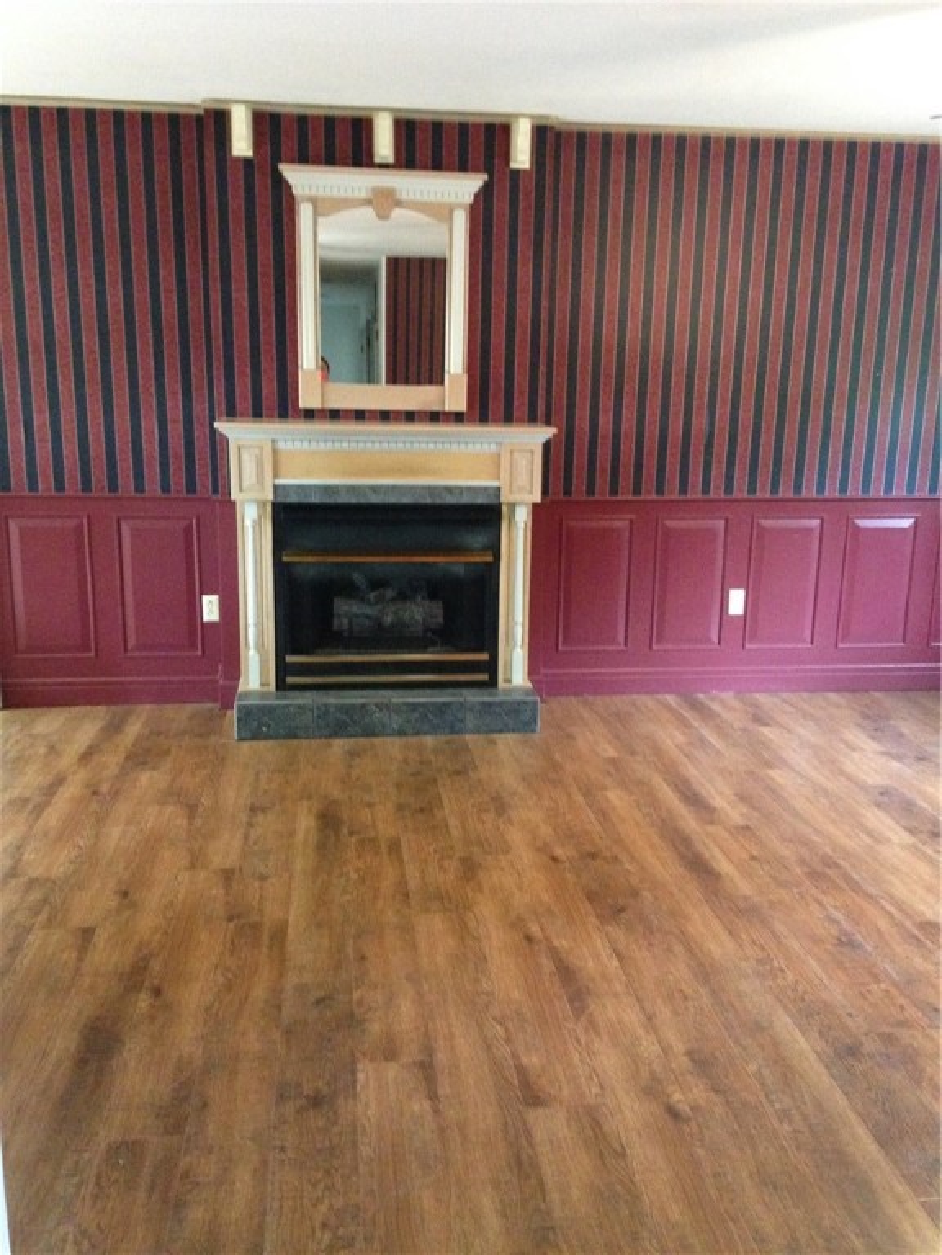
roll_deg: -0.8
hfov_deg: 42.9
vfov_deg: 55.4
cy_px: 628
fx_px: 1197
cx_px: 471
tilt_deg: -11.6
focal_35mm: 33
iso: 500
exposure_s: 1/15
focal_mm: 4.12
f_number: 2.4
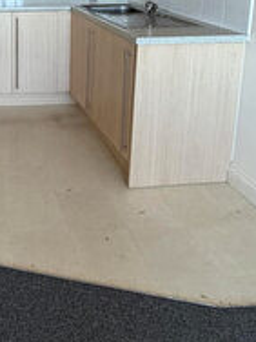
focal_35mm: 39
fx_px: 385
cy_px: 12
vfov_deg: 42.4
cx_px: -22
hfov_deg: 32.6
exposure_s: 1/70
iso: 320
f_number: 2.2
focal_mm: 2.22
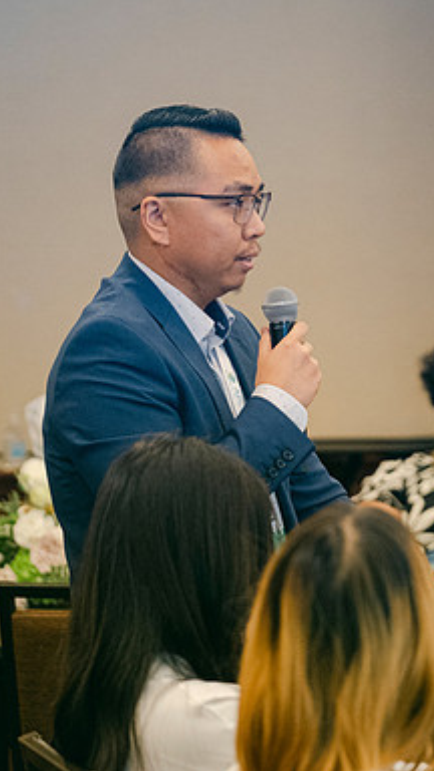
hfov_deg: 6.0
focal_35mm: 201
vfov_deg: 10.7
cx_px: 350
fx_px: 4112
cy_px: 384
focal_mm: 83.8
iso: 2500
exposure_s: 1/125
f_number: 2.8
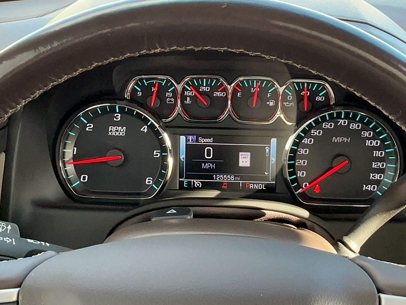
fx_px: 657
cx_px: 203
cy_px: 152
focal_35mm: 56
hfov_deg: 34.3
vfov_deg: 26.1
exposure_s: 1/120
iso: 100
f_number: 1.8
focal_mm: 3
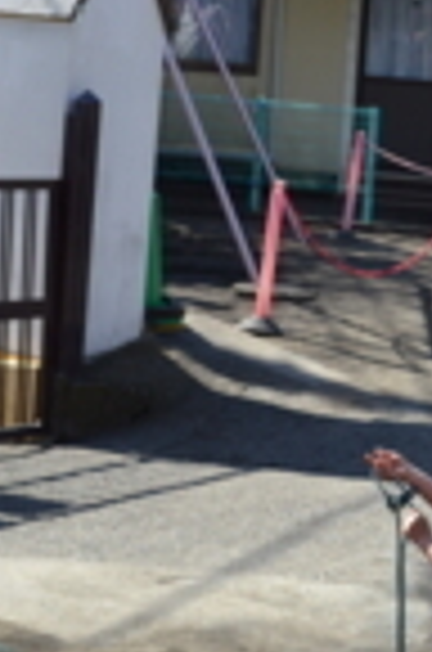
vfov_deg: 19.0
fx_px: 1953
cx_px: 562
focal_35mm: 108
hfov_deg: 12.2
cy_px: 330
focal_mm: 26
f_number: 5.6
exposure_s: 1/125
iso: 100
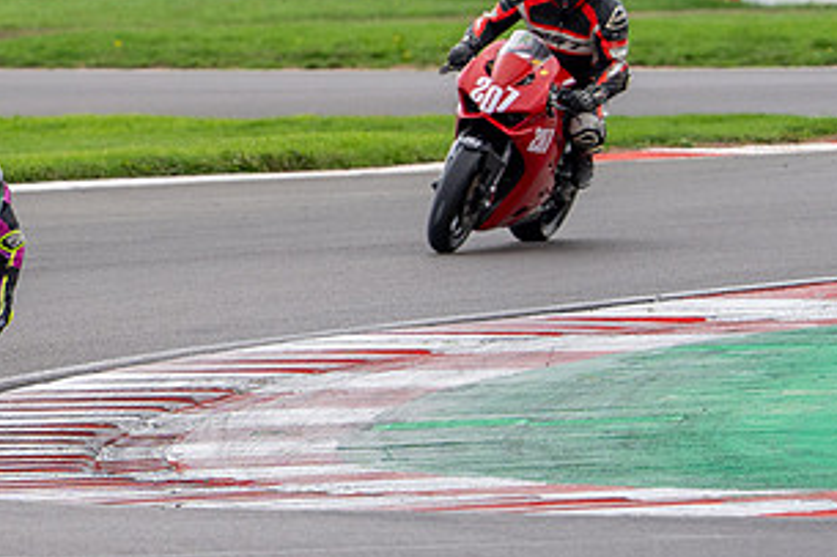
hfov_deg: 2.7
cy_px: 297
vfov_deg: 1.8
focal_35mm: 761
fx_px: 17683
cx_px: -74
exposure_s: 1/400
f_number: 6.3
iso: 400
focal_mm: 288
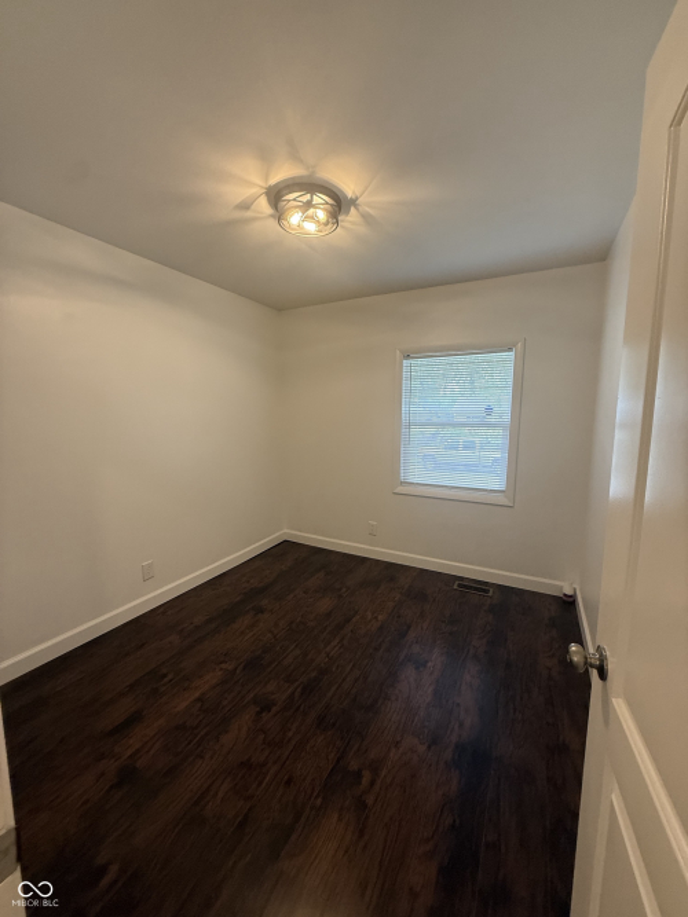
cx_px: 344
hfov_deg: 85.7
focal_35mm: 14
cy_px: 458
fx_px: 371
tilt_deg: -6.7
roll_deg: -0.2
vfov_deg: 102.1
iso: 200
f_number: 2.2
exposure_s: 1/60
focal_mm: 2.22
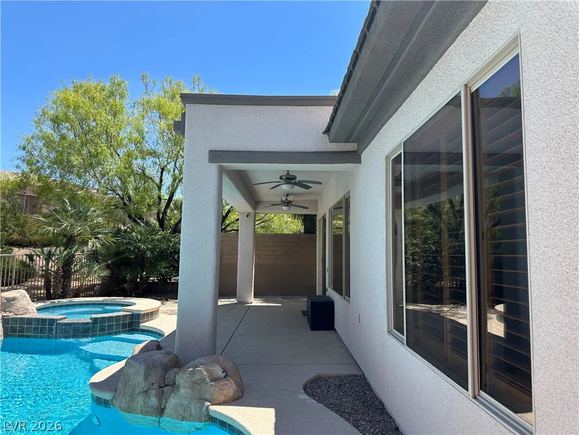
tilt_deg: +6.5
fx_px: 401
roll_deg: +0.0
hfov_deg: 71.6
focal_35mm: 24
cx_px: 290
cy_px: 218
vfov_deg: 56.8
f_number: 1.78
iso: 80
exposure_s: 1/2591
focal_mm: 6.86
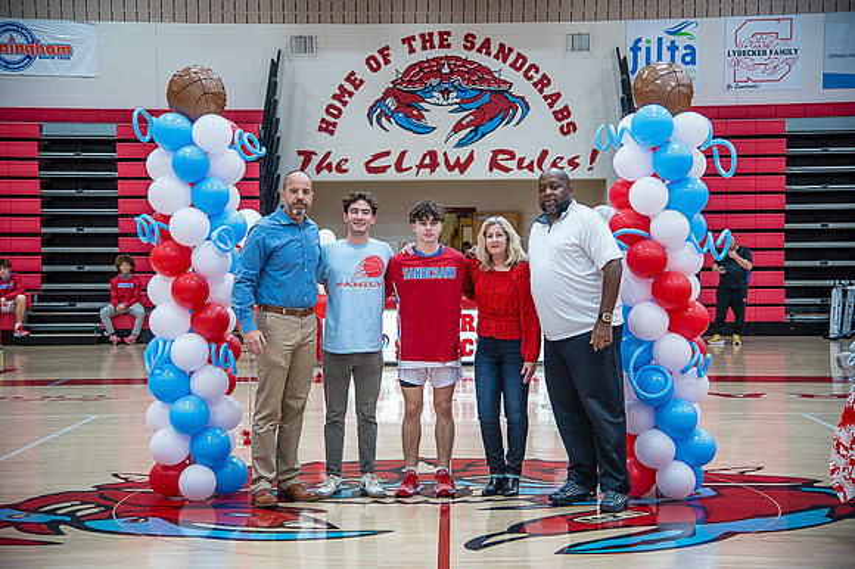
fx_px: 1543
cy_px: 284
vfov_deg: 20.9
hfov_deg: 31.0
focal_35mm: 65
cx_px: 428
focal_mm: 65
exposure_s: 1/320
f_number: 4
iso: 2000
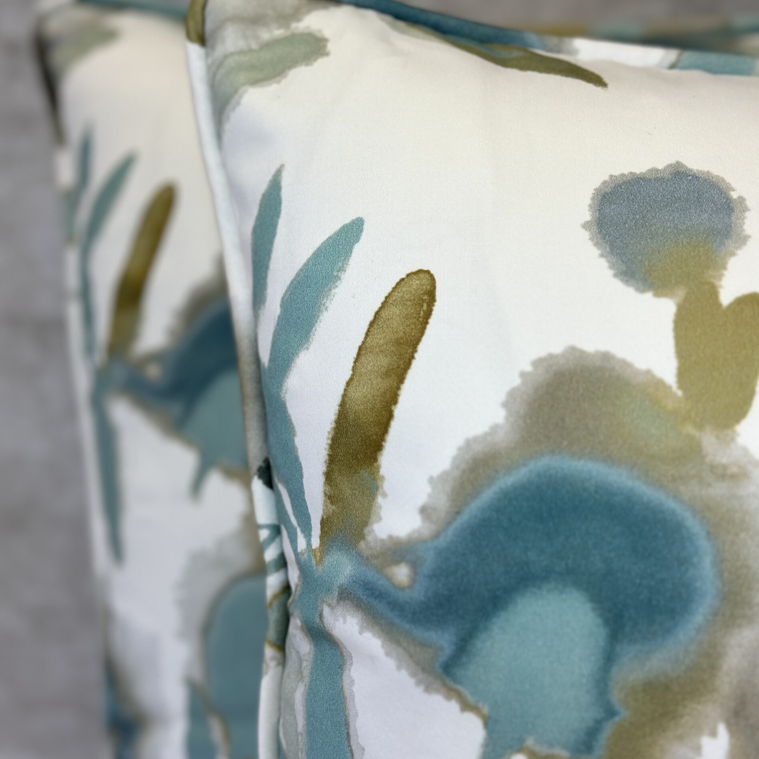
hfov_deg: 30.0
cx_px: 380
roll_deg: +1.5
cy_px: 343
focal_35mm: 57
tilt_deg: -14.8
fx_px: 1414
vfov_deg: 30.0
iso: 80
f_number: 1.78
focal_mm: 6.86
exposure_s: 1/441
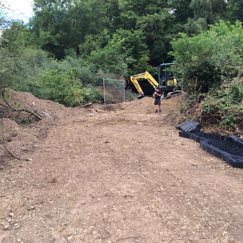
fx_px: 286
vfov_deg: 46.0
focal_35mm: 36
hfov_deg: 46.0
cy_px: 120
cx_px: 125
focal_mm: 4.12
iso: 32
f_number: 2.2
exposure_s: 1/351
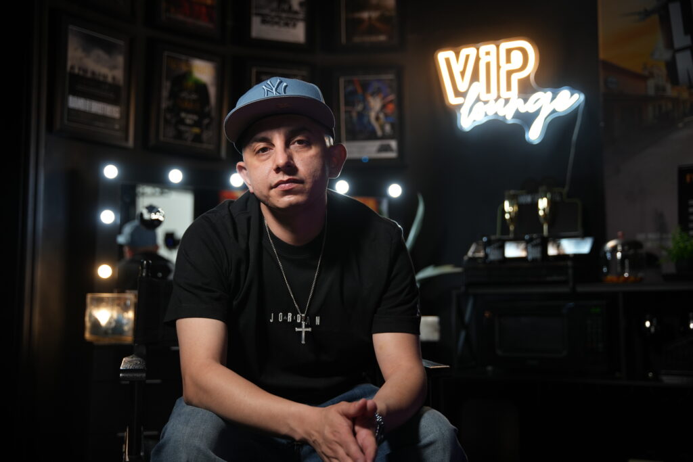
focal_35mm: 42
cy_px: 231
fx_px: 805
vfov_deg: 32.0
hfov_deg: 46.6
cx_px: 346
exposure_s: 1/60
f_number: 2.8
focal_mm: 41.8
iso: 320
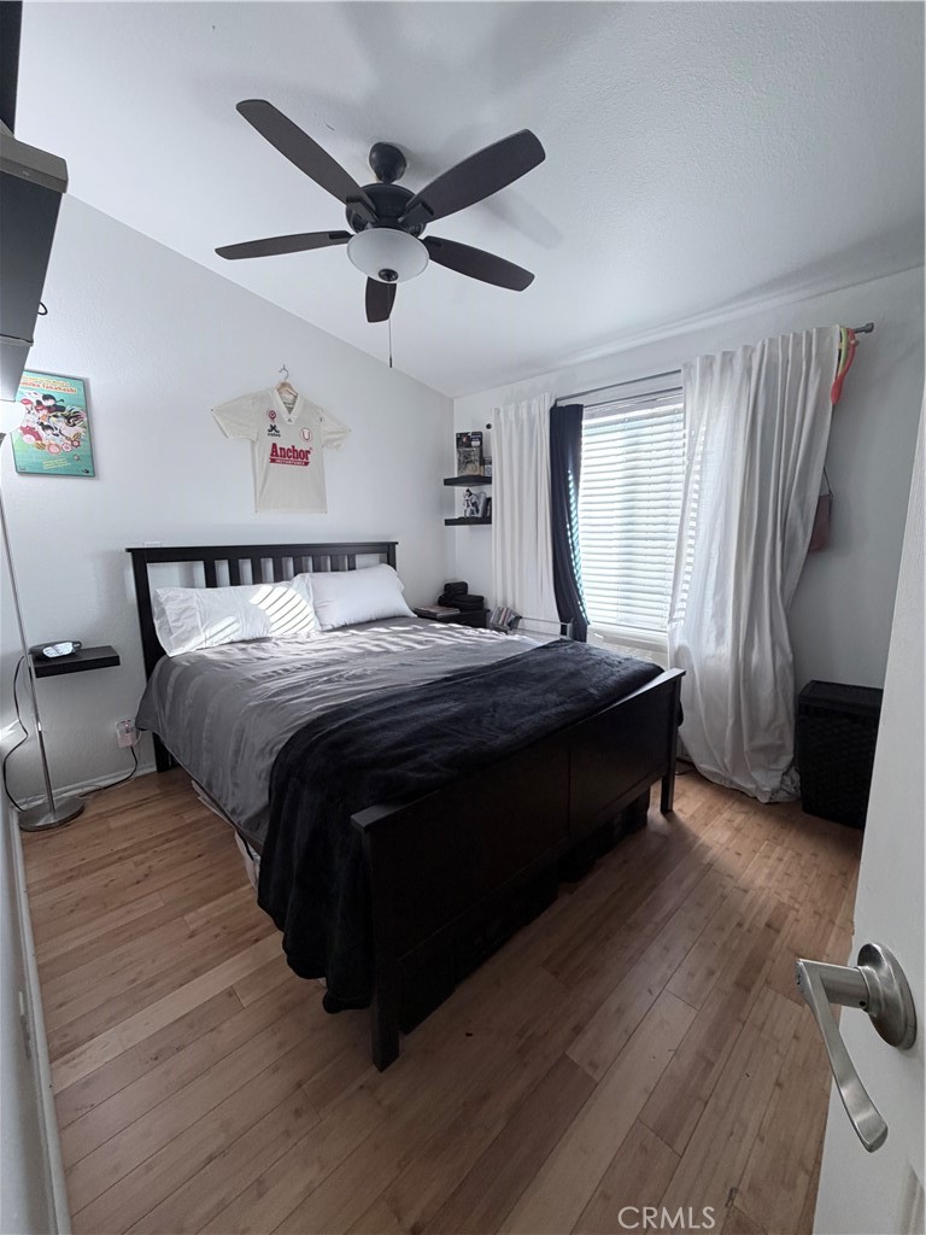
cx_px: 463
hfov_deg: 85.7
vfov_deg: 102.1
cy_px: 618
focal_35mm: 14
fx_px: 499
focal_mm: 2.22
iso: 125
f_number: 2.2
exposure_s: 1/120
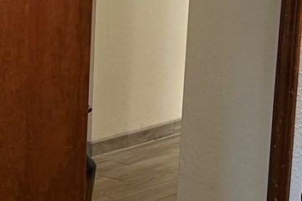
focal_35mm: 145
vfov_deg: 9.5
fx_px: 1216
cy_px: 92
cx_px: -74
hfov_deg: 13.7
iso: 125
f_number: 1.78
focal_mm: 6.86
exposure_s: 1/60
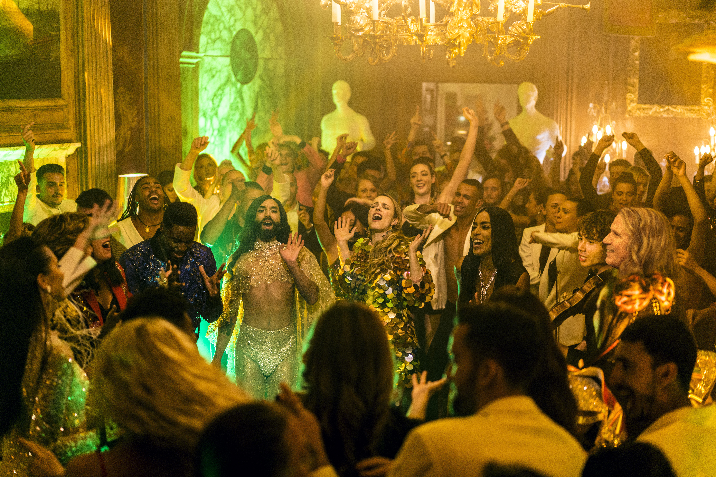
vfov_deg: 24.6
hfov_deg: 36.2
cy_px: 238
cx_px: 358
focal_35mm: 55
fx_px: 1094
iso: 640
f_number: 2
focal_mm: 55
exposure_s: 1/160
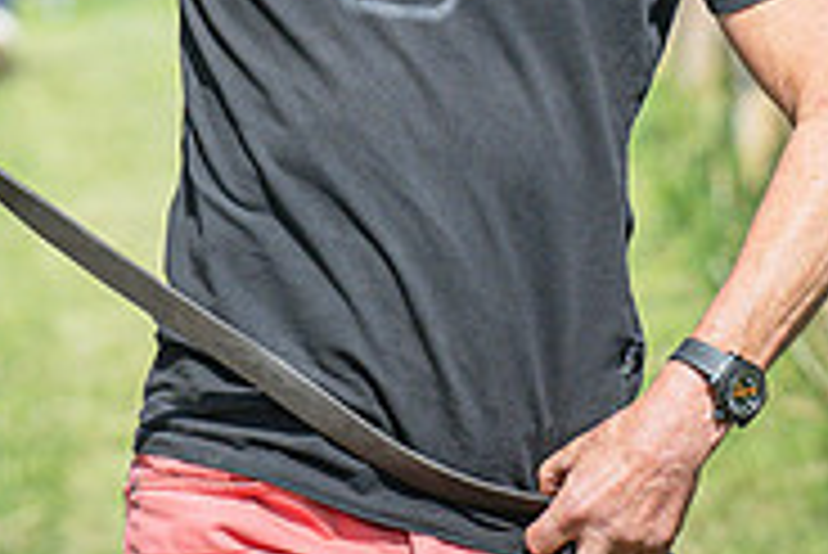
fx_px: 15330
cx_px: 315
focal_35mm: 666
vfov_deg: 2.1
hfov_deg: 3.1
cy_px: -347
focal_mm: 120
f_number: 4
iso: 400
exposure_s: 1/3200
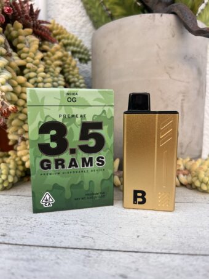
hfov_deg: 53.1
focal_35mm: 26
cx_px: 104
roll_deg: +0.3
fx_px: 209
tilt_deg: -7.4
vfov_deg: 67.3
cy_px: 140
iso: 50
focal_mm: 5.7
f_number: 1.5
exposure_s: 1/468
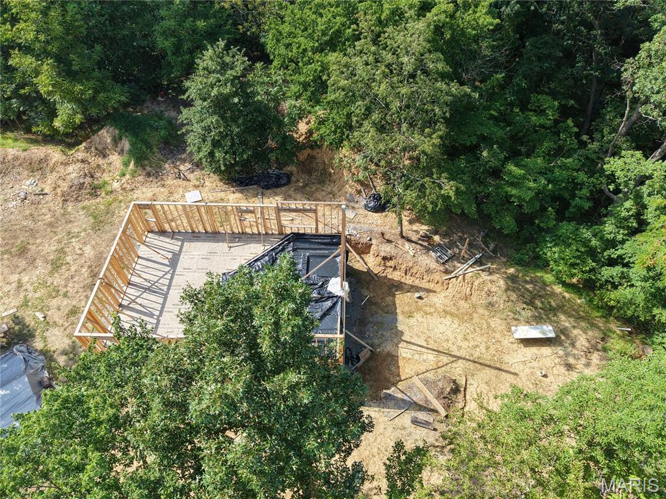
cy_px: 250
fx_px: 462
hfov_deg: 71.6
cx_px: 333
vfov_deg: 56.8
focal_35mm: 24
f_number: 1.8
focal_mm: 8.67
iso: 100
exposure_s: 1/800
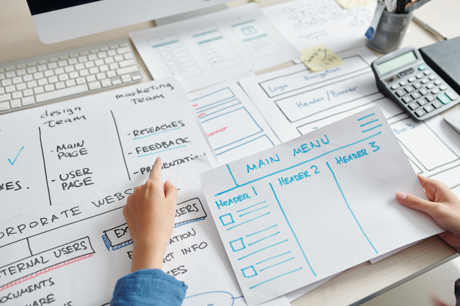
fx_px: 447
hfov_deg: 54.4
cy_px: 153
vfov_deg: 37.8
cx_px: 230
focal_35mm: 35
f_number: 2.8
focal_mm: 35
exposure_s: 1/80
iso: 100
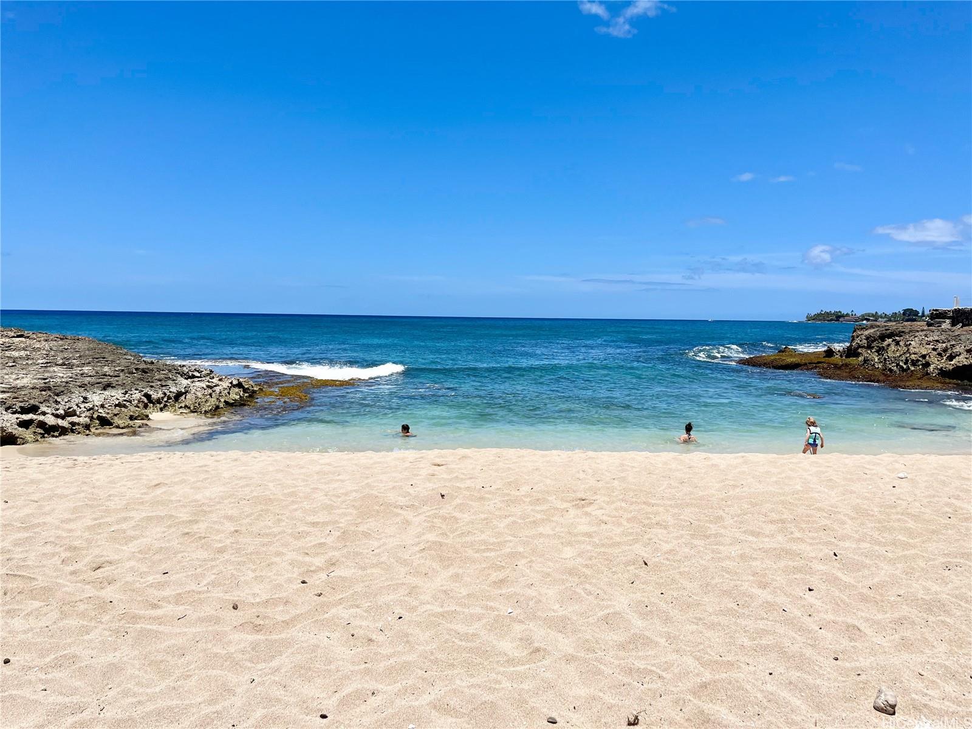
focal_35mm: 26
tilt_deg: -3.8
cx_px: 486
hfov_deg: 67.3
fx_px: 730
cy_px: 364
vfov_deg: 53.1
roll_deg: -0.3
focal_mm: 5.1
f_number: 1.6
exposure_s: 1/7874
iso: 50
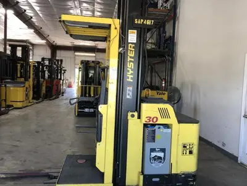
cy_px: 93
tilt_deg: -1.6
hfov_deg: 63.4
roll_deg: -1.5
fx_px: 200
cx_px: 124
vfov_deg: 49.7
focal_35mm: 28
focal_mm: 4
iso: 32
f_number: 1.8
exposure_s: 1/30
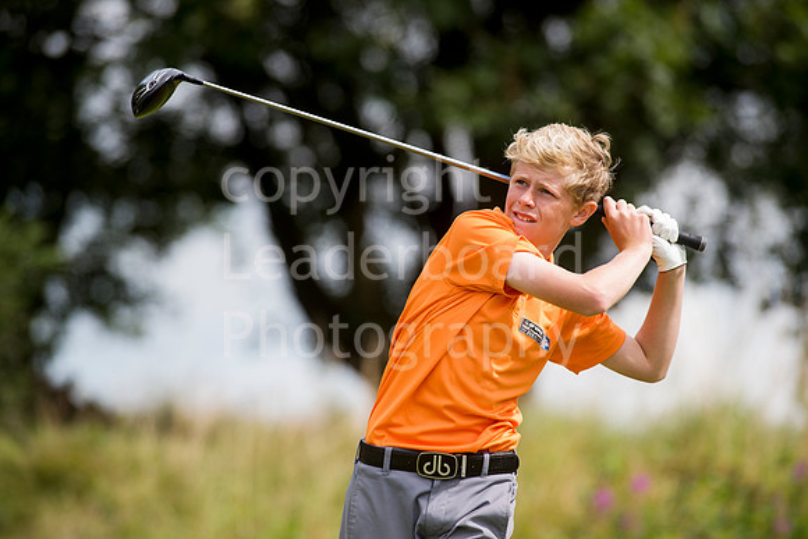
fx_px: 6735
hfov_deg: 6.9
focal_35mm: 300
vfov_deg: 4.6
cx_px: 404
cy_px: 270
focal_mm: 300
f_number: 5.6
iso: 400
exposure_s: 1/1250
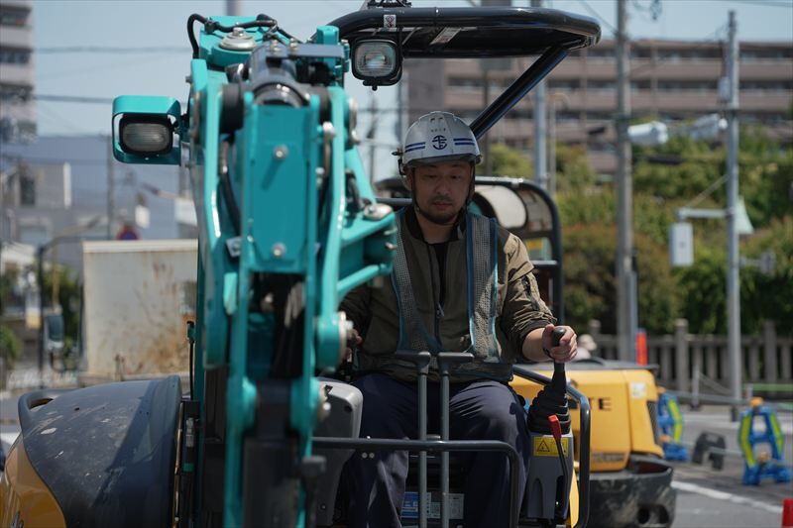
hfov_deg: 15.9
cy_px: 264
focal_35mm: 129
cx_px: 396
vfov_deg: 10.6
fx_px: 2841
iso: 125
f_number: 5.6
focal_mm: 129
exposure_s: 1/640
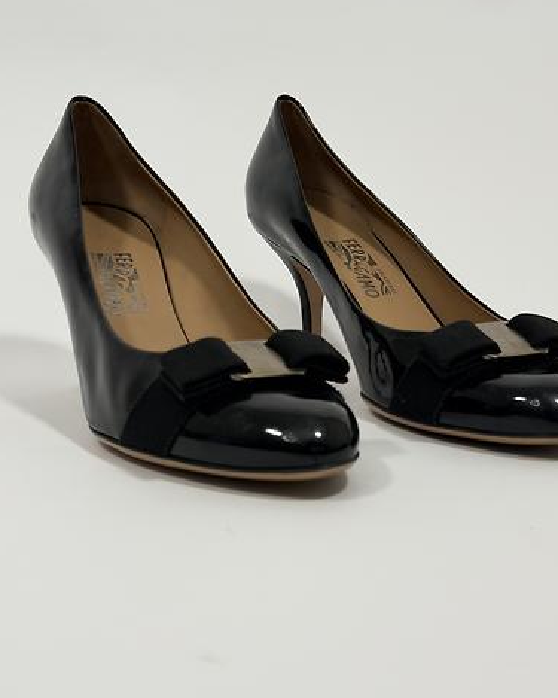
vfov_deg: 31.4
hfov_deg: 25.4
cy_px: 287
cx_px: 305
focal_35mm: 60
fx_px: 1239
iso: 64
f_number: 1.78
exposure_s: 1/198
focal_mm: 6.76
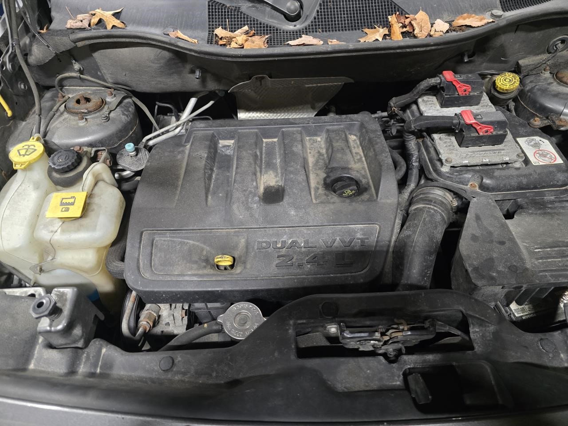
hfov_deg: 73.9
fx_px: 377
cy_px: 213
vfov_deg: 58.9
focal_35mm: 23
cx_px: 284
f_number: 1.7
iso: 800
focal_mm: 6.3
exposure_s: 1/60
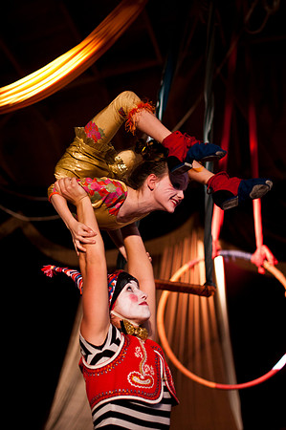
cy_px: 215
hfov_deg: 18.1
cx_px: 143
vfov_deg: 27.0
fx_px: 896
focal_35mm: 75
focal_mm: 50
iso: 800
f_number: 1.4
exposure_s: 1/200
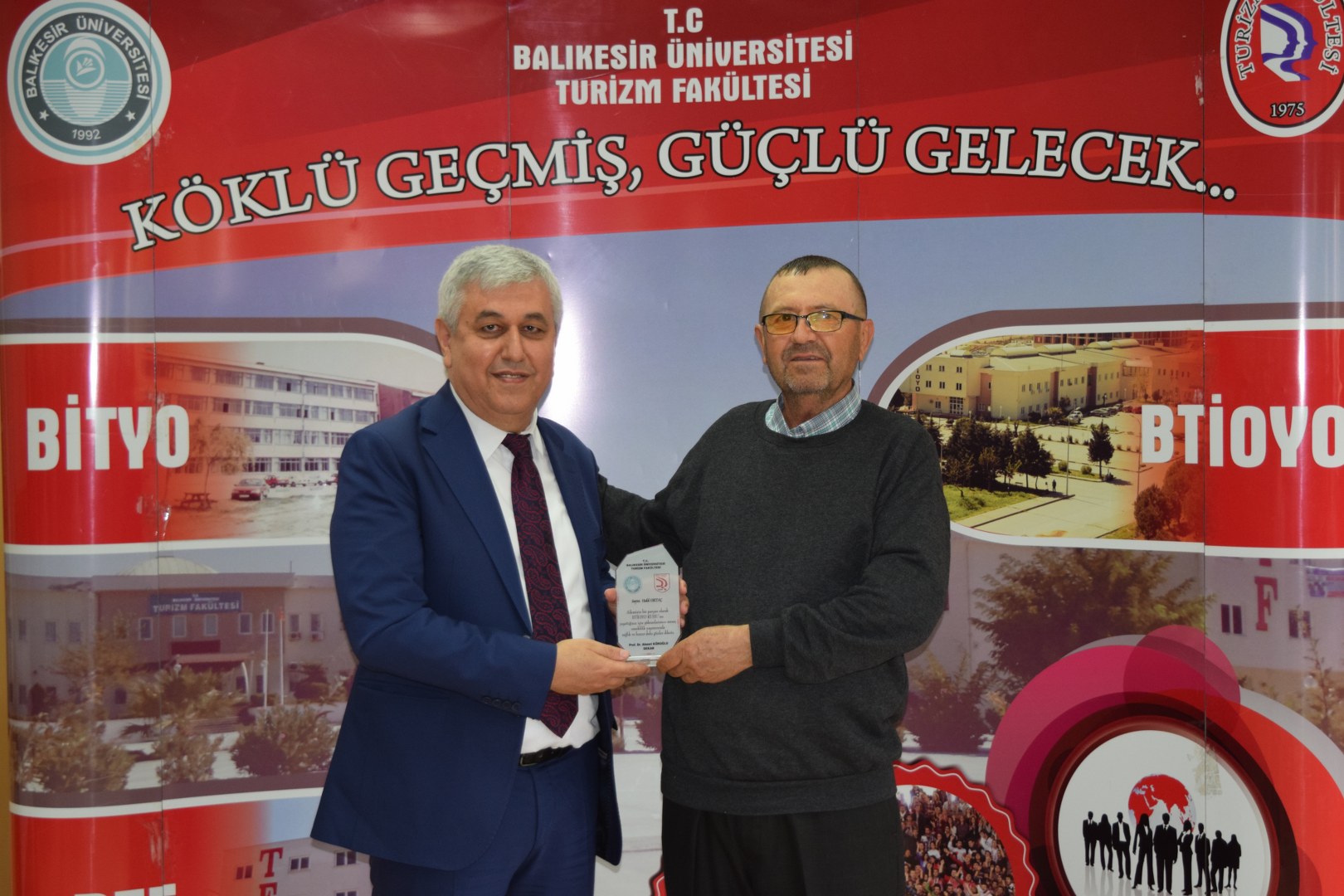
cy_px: 448
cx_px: 672
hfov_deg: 33.4
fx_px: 2240
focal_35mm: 60
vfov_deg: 22.6
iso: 800
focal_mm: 40
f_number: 4.8
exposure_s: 1/80
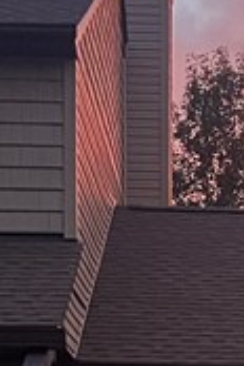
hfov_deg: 8.4
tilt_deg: +0.1
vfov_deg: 12.3
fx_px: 1616
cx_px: 387
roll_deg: +0.6
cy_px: 543
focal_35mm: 159
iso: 500
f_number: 1.5
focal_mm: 5.7
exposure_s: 1/40
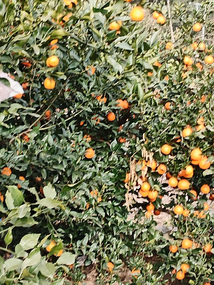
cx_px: 107
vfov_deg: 23.3
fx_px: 693
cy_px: 142
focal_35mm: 84
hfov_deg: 17.6
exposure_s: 1/204
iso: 100
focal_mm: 4.25
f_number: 1.8
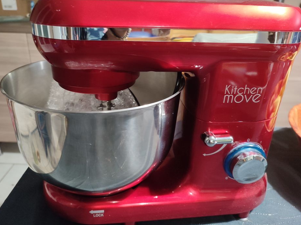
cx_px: 139
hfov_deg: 65.3
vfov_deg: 51.3
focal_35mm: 27
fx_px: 235
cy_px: 107
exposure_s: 1/17
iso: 1005
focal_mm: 6.04
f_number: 1.9
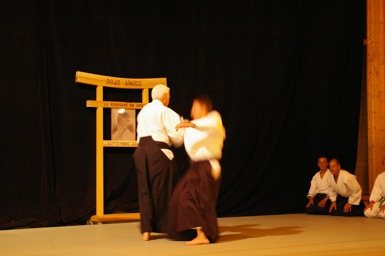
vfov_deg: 20.1
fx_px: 721
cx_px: 192
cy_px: 128
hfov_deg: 29.9
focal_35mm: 68
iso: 800
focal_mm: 45
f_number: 4.5
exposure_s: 1/15
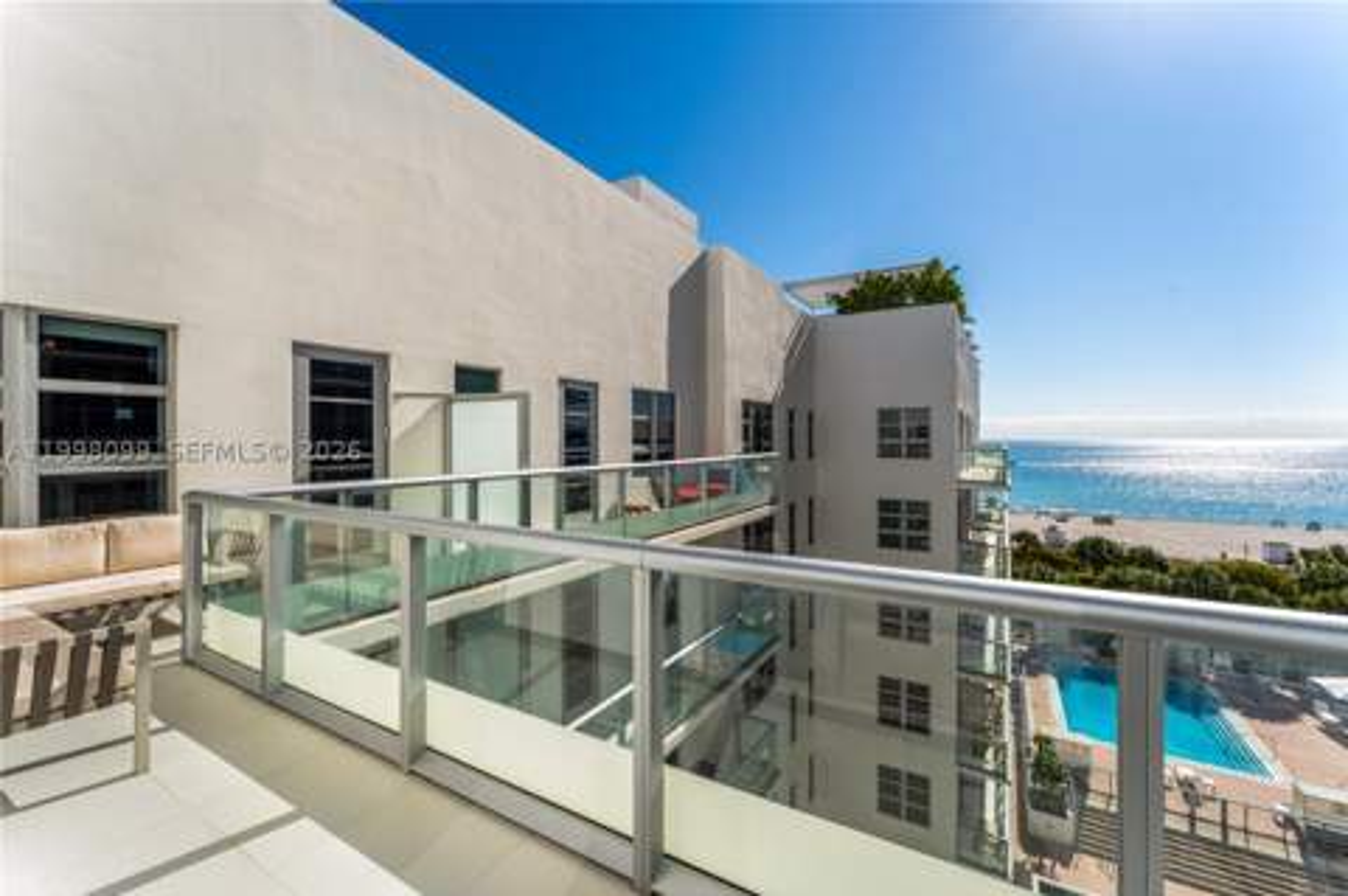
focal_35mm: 14
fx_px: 524
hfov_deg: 104.3
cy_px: 448
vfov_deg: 81.1
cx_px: 674
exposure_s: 1/800
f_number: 11
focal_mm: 14
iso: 320
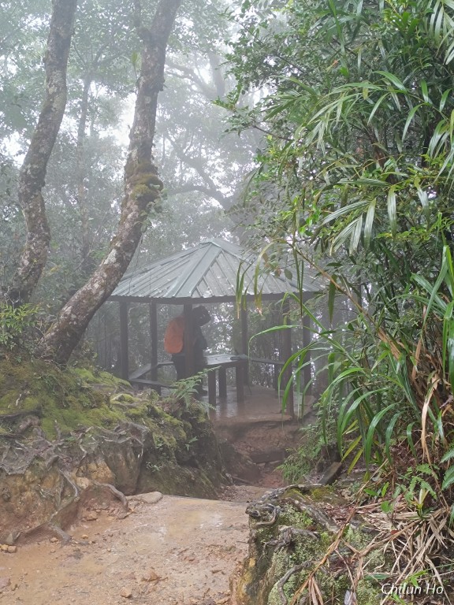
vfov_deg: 71.6
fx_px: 420
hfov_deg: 56.8
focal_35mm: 24
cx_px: 227
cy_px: 302
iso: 323
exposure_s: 1/100
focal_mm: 6.14
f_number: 1.65
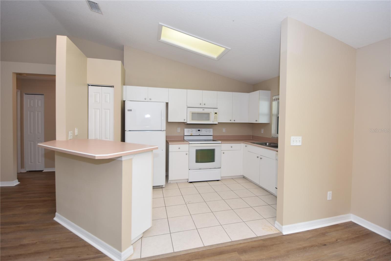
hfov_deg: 100.4
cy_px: 130
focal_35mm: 15
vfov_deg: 77.3
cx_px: 196
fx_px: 163
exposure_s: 1/60
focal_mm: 10
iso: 280
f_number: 4
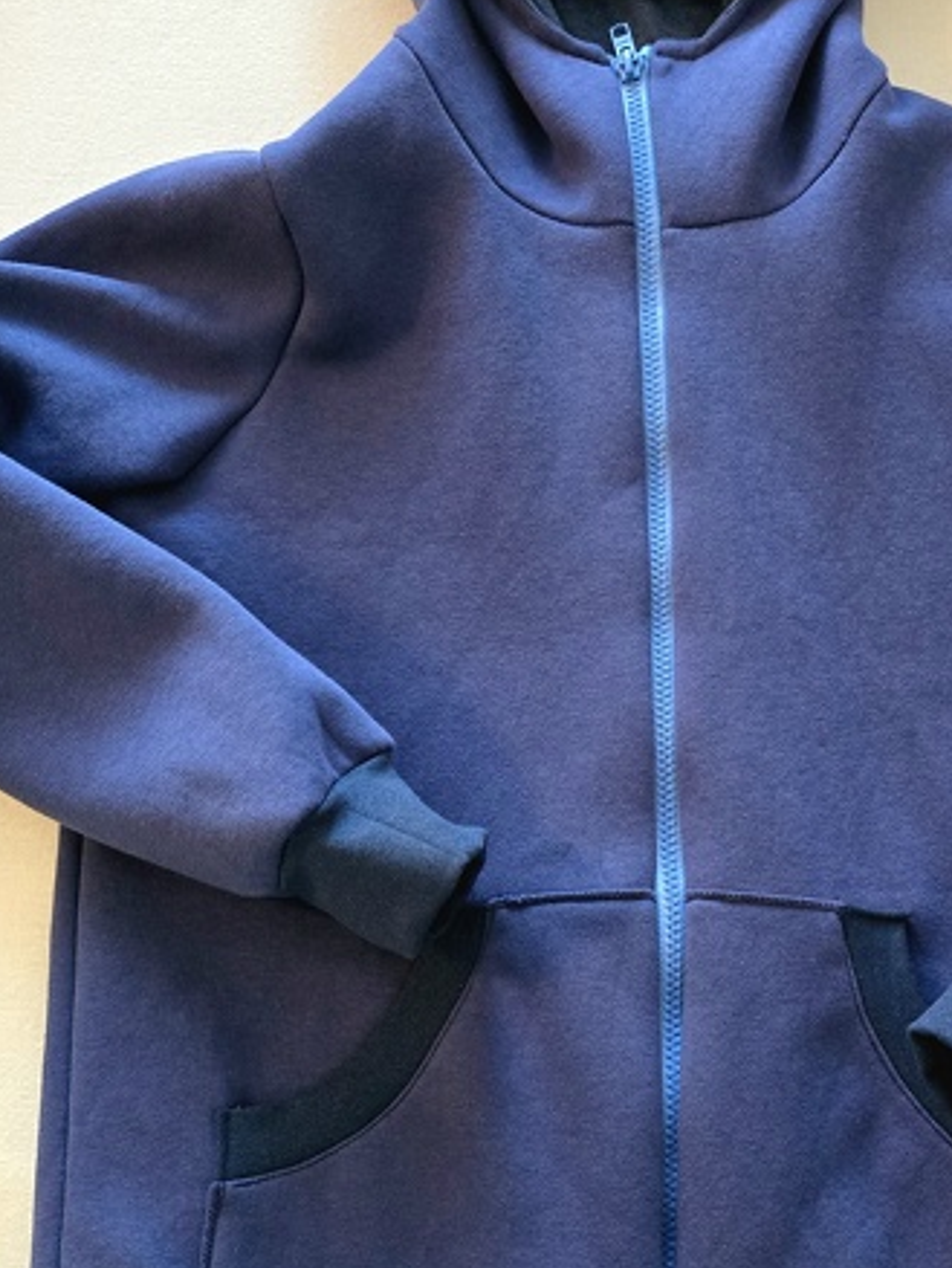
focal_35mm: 42
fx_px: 1539
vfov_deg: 44.8
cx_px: 576
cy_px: 634
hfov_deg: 34.3
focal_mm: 6.3
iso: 1600
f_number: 1.7
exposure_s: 1/101
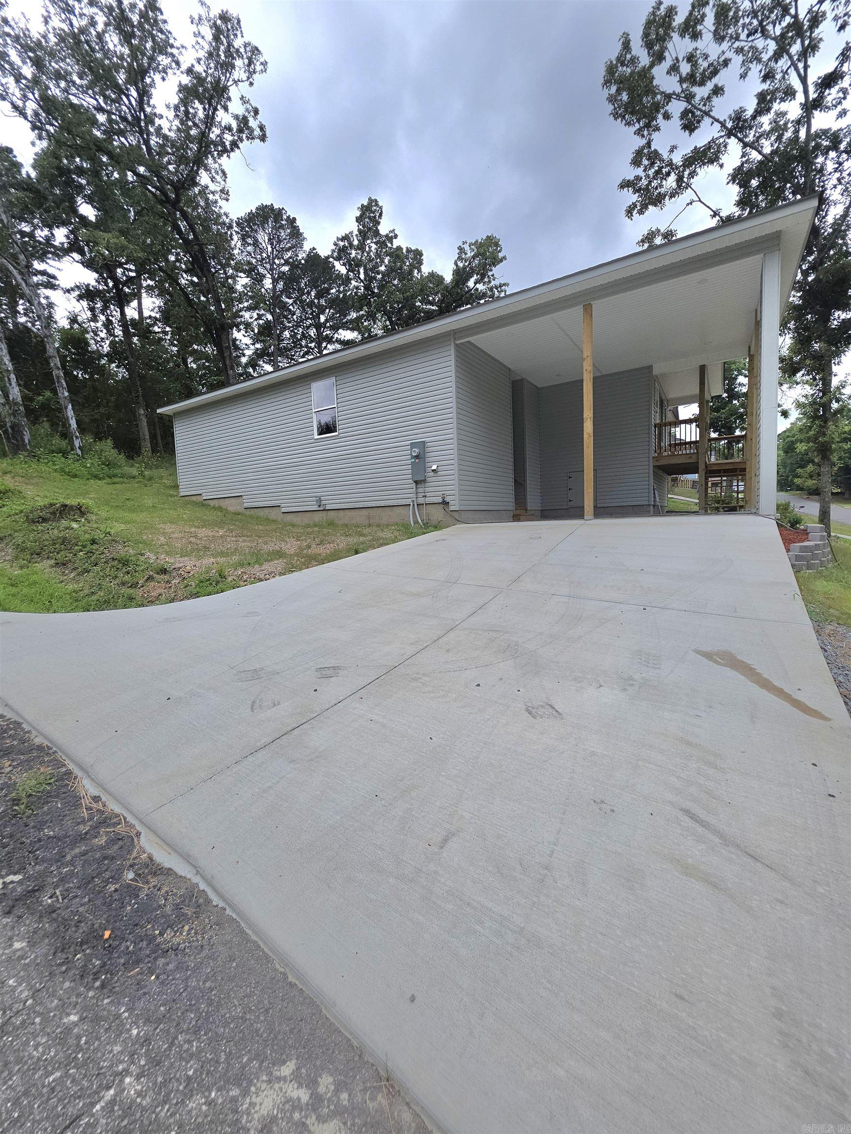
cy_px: 567
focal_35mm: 13
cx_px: 426
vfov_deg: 106.2
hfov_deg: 89.9
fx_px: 426
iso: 20
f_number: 1.9
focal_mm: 2.2
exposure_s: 1/1667
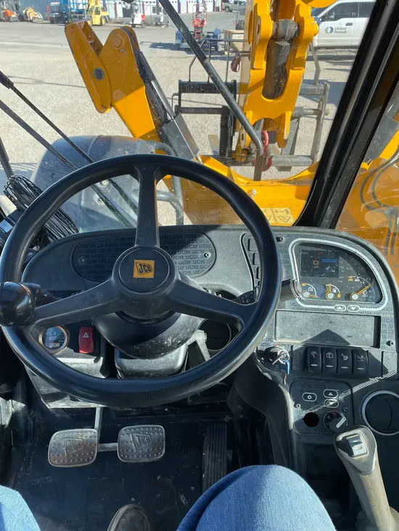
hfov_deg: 53.1
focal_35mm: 26
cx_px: 200
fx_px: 399
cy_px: 266
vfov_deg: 67.3
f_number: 1.6
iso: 32
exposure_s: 1/716
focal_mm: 4.2
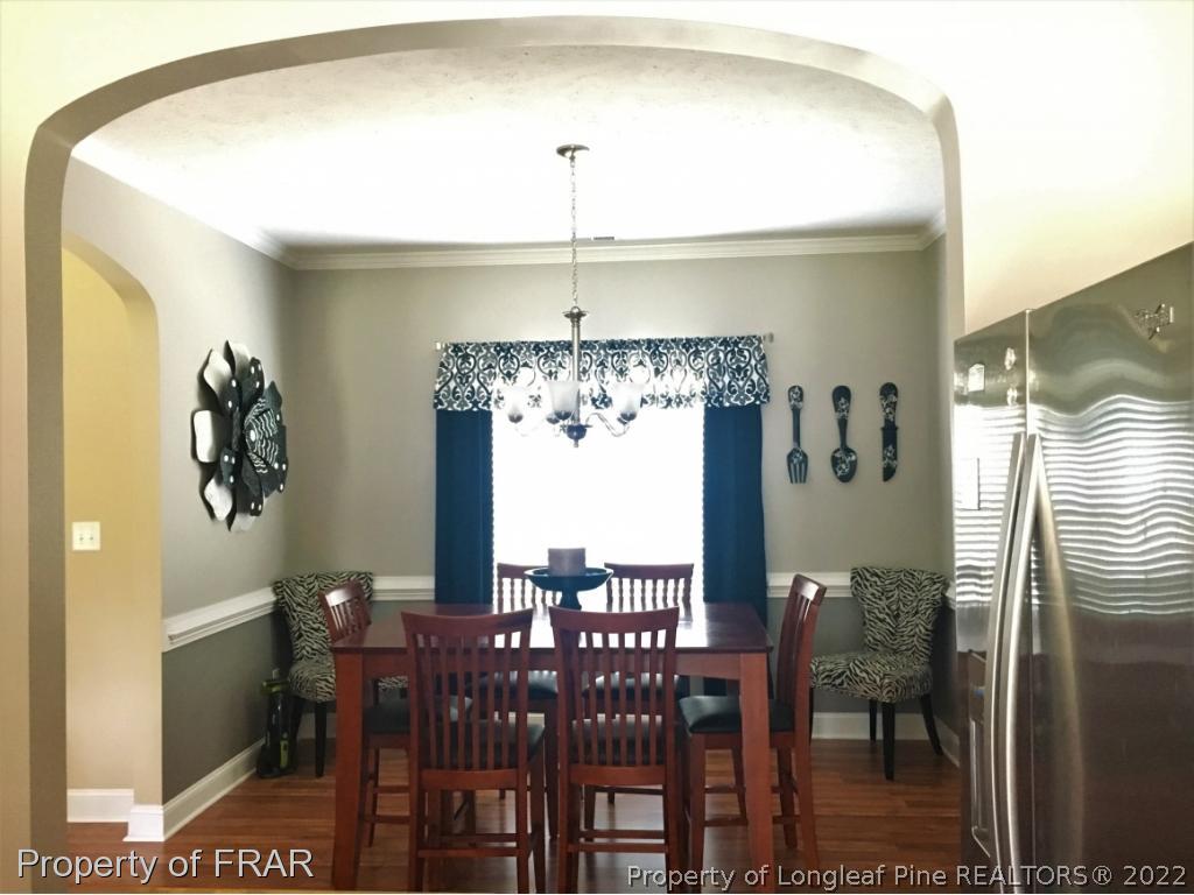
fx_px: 1000
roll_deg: +1.3
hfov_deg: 61.7
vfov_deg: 48.2
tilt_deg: +0.0
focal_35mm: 29
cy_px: 448
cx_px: 597
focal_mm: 4.15
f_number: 2.2
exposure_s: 1/15
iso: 320
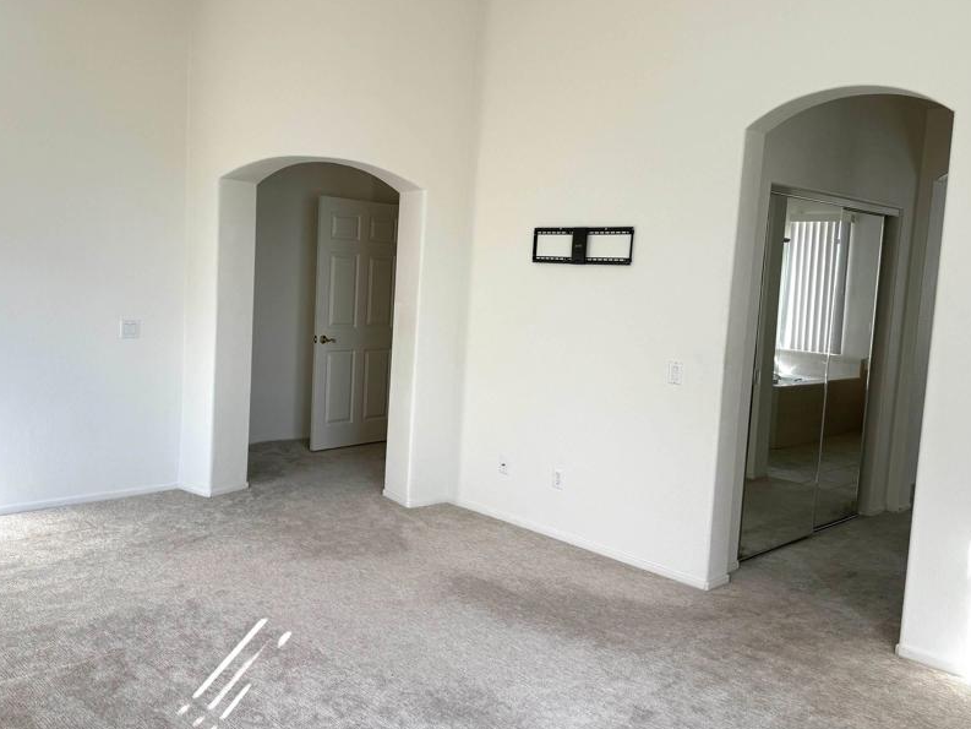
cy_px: 344
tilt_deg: -3.2
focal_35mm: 31
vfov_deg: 45.4
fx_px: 870
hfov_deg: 58.1
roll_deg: -2.9
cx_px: 419
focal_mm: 6.76
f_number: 1.78
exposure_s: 1/689
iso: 100
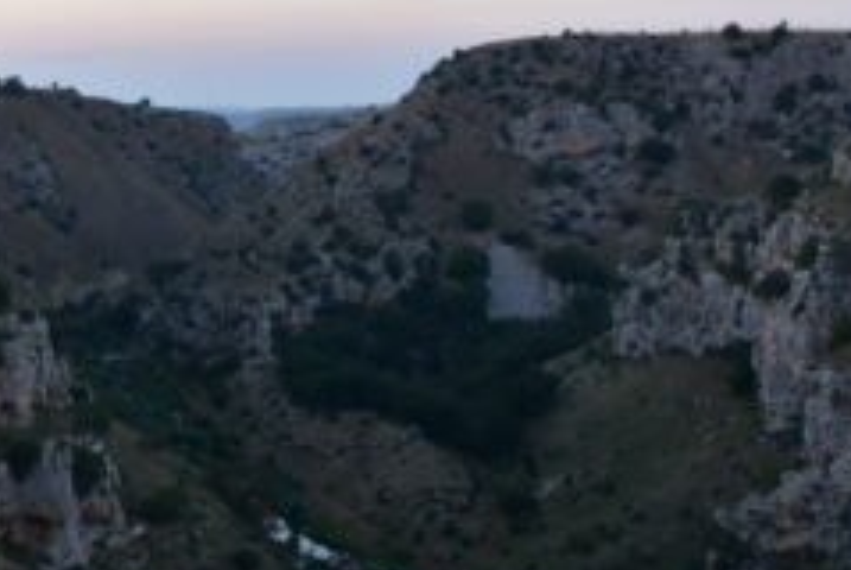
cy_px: 285
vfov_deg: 20.7
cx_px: -5
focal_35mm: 66
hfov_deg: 28.5
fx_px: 1562
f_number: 5
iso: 400
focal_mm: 18
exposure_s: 1/100
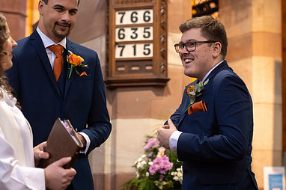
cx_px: 119
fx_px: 1206
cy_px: 99
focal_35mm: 152
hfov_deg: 13.5
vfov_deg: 9.0
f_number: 2.8
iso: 1600
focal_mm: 100
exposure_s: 1/125
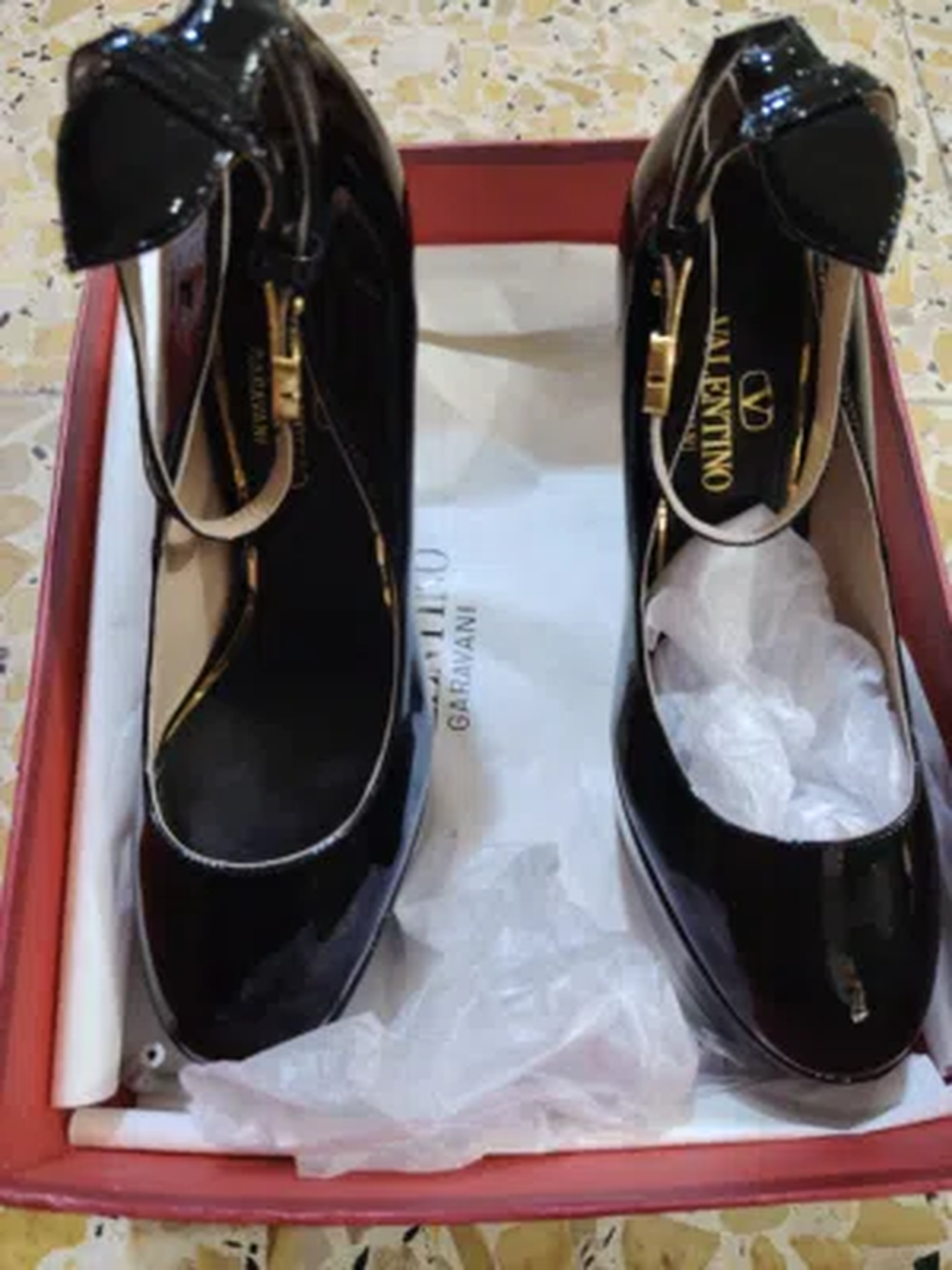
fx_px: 880
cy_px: 635
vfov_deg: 71.6
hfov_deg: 56.8
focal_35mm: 24
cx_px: 476
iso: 859
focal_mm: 5.25
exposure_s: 1/20
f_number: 1.75
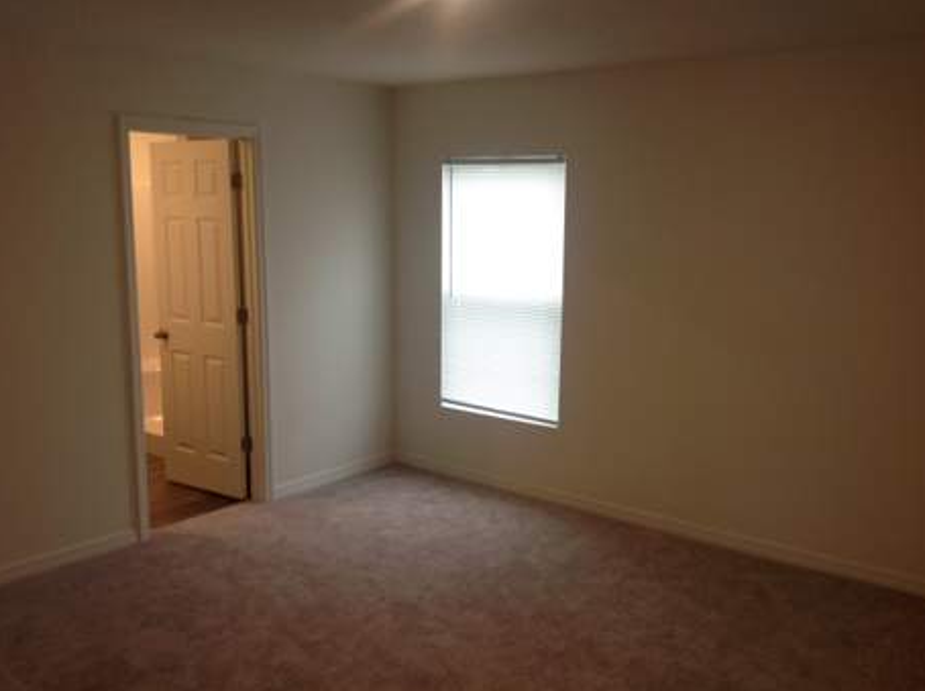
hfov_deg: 50.2
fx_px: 987
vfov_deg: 38.6
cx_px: 467
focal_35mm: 37
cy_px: 361
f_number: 2.4
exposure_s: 1/20
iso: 50
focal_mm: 4.28
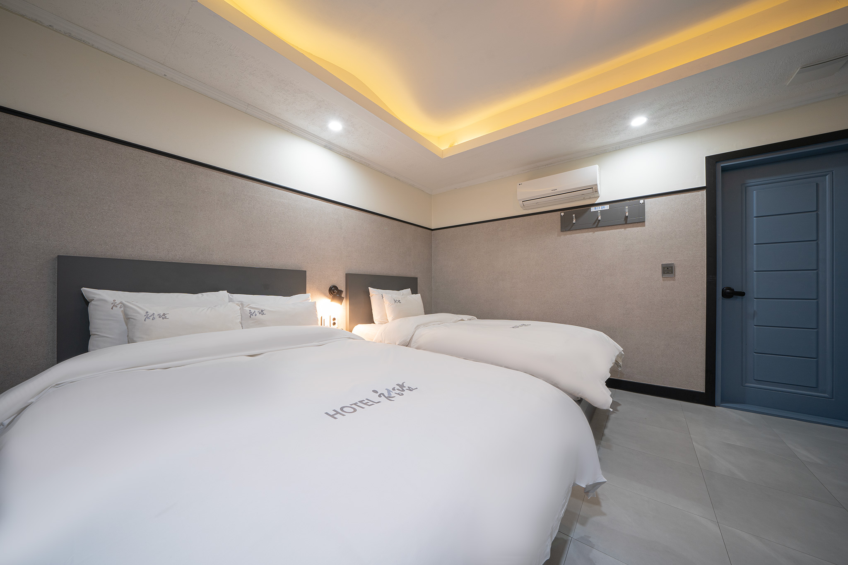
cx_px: 424
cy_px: 282
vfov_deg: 90.0
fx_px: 283
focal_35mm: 12
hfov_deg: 112.6
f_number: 10
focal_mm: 12
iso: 100
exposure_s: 1.6
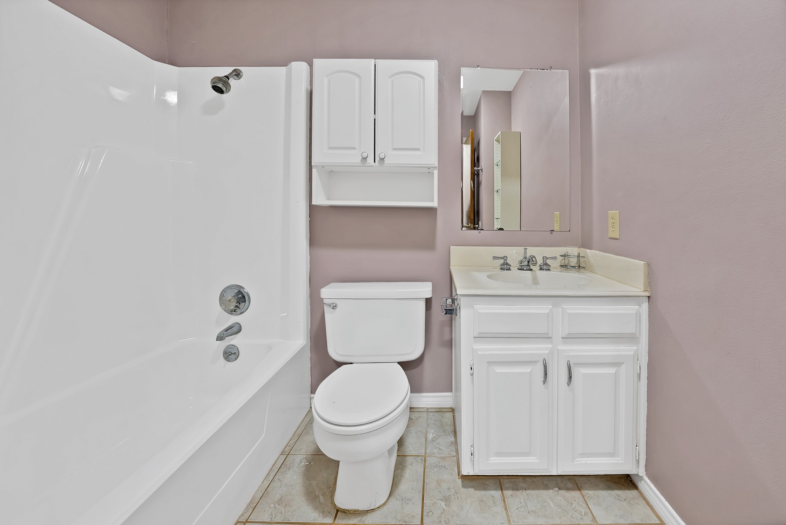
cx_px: 393
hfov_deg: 112.6
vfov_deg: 90.1
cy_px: 262
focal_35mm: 12
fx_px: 262
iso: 640
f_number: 9
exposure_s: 1.6
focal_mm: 12
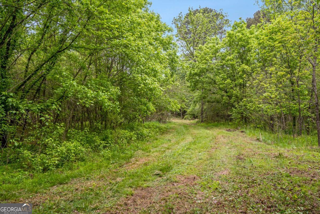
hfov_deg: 63.7
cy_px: 107
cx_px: 160
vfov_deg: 45.0
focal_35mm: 29
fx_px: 258
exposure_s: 1/400
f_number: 8
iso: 500
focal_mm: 29
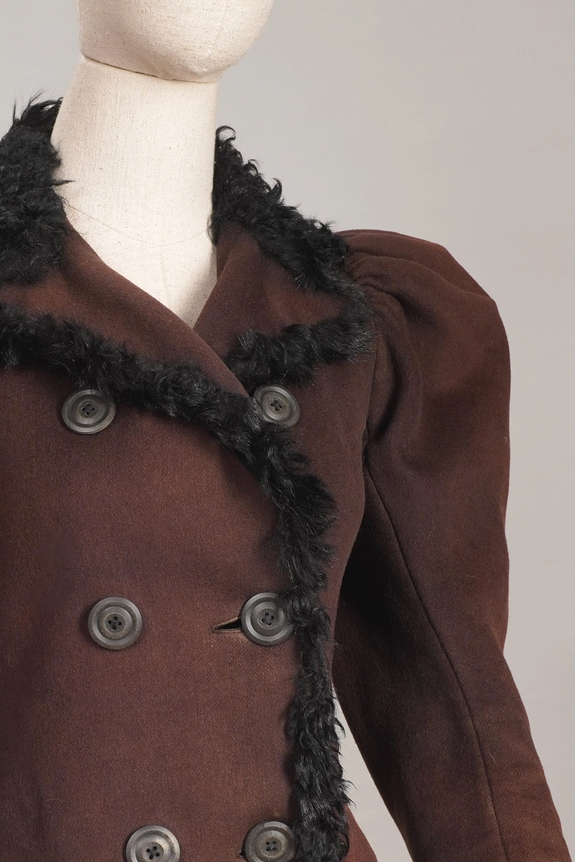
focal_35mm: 103
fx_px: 2467
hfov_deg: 13.3
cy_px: 599
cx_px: 147
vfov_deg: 19.7
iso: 320
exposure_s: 1/20
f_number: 7.1
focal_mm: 32
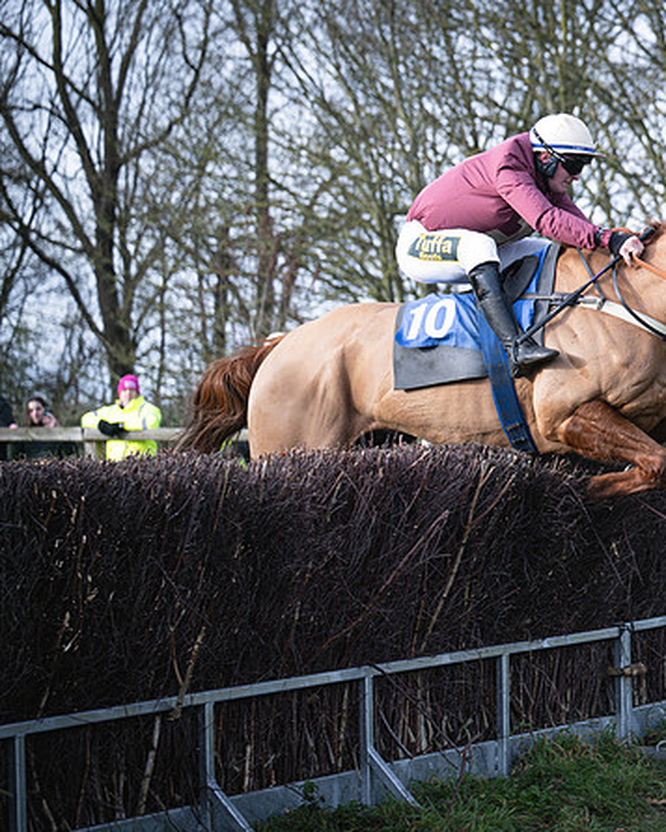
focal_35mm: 120
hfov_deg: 12.7
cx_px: 674
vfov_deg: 16.0
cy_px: 423
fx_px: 2956
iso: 400
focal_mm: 70
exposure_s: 1/2000
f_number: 2.8
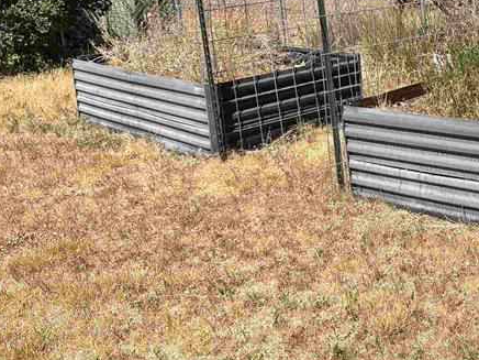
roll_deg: +2.1
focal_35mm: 61
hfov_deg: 28.2
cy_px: 36
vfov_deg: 23.4
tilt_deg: -6.7
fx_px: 844
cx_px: 552
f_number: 1.6
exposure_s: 1/2865
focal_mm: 5.96
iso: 50
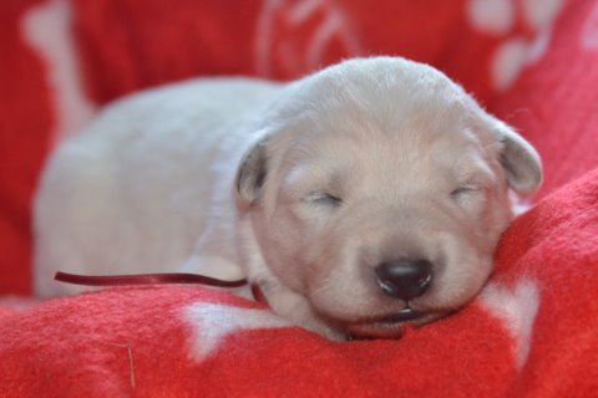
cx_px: 299
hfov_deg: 18.9
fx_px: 1794
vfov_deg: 12.7
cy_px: 199
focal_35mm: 108
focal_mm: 72
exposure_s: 1/60
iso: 1600
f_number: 5
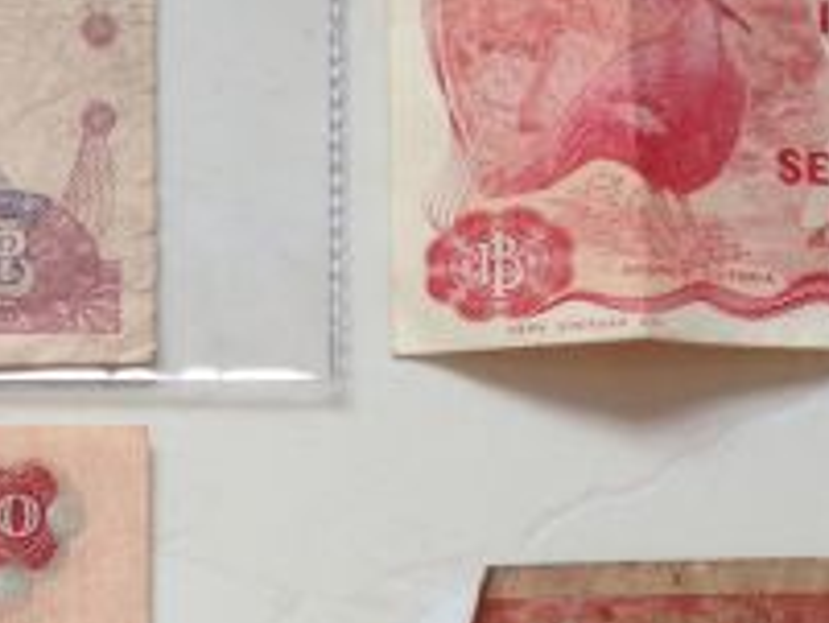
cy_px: 716
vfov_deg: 11.9
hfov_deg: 16.0
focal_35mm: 122
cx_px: 181
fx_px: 2923
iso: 64
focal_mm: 4.28
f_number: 2.4
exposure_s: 1/30
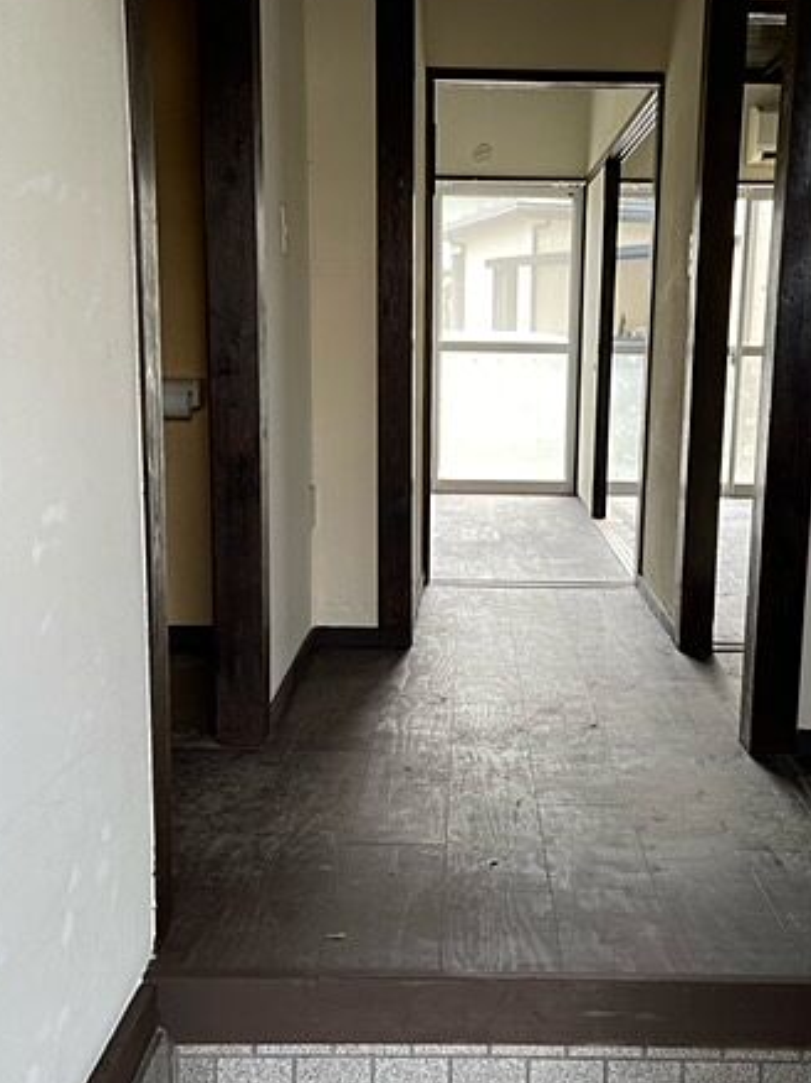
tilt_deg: -11.9
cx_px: 497
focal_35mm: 38
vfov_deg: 49.0
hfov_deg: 37.5
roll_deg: -0.5
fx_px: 1188
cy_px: 556
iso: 64
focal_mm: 4.25
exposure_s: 1/121
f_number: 1.8
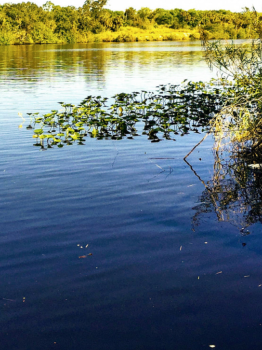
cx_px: 62
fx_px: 646
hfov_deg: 22.7
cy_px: 152
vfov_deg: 30.2
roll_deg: +0.3
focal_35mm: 64
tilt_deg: -10.2
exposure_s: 1/1464
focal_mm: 4.15
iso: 32
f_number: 2.2
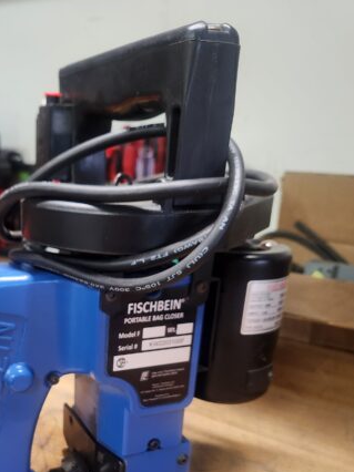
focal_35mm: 36
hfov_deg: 38.4
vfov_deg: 49.1
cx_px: 80
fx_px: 491
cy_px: 361
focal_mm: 5.4
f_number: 1.8
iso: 320
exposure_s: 1/120
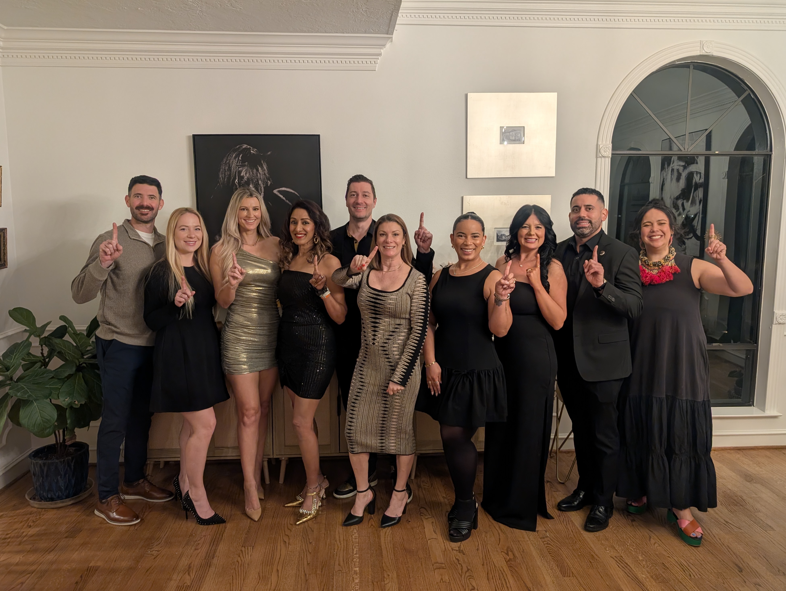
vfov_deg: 55.0
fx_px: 568
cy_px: 298
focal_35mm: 25
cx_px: 387
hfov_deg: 69.3
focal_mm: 6.9
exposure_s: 1/40
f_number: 1.68
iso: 22
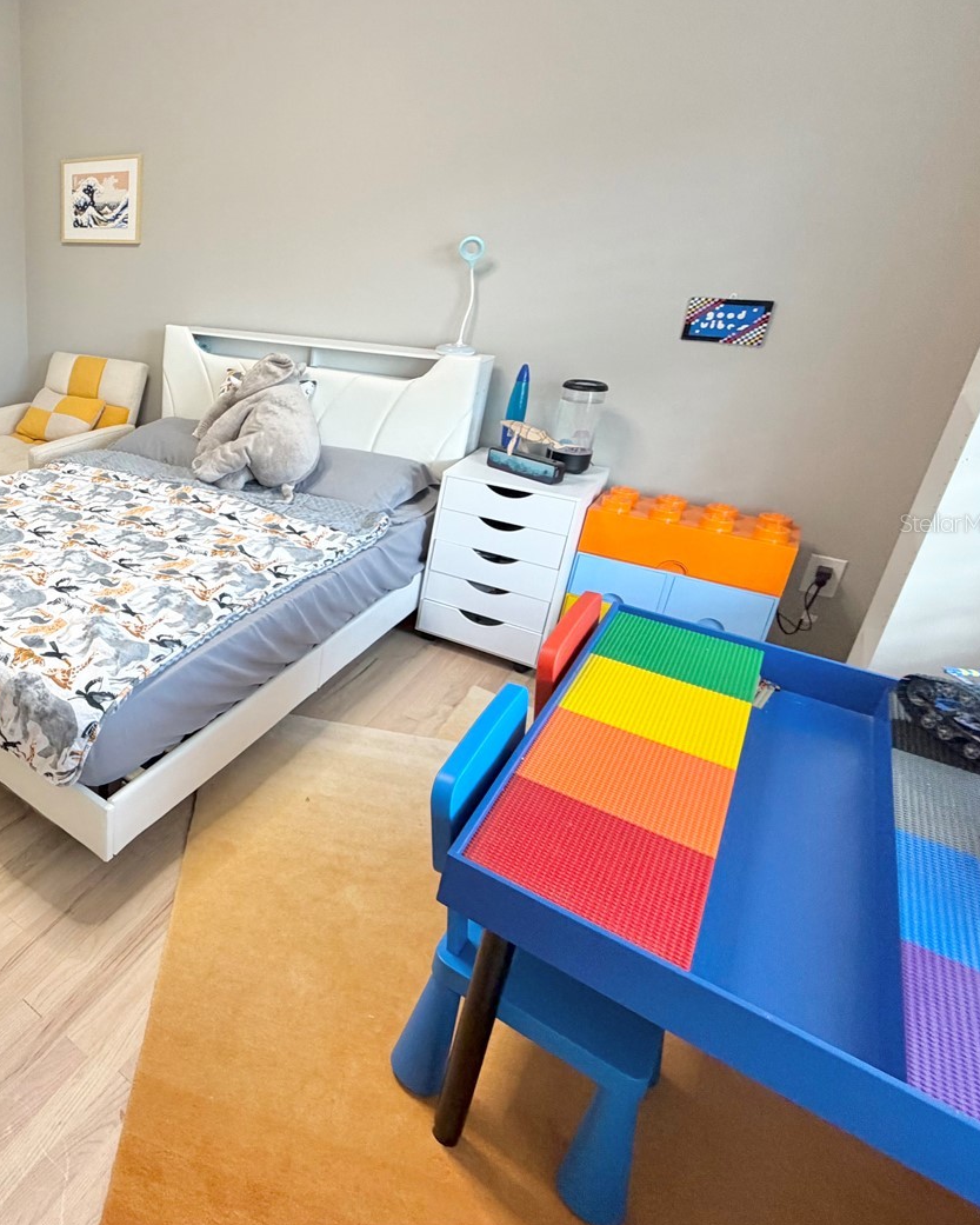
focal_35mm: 21
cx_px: 69
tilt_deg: -20.5
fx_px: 761
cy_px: 522
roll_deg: +1.7
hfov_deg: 55.3
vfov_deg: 77.2
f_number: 2.2
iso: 200
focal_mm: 2.22
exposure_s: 1/60
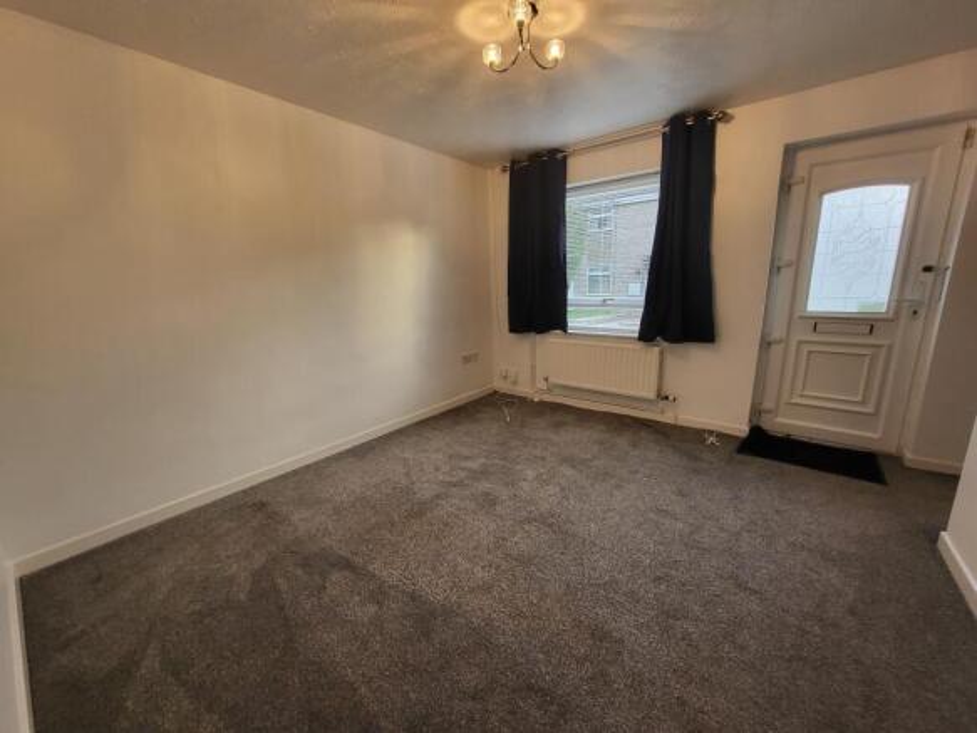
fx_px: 367
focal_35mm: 13
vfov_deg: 89.9
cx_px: 488
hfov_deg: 106.2
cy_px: 366
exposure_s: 1/50
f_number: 2.2
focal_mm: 1.74
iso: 200
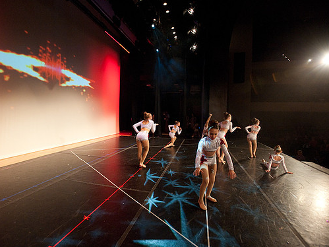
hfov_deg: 84.2
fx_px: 181
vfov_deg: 68.7
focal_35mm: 19
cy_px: 123
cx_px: 142
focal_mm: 17
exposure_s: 1/200
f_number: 4
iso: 3200
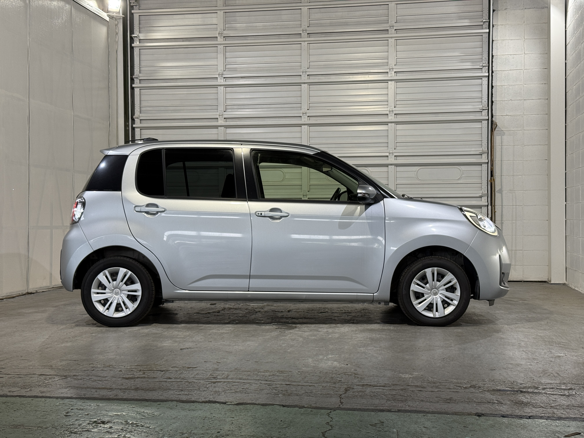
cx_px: 292
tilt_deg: -0.1
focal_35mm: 48
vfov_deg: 30.3
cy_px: 219
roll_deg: -0.1
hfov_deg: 39.7
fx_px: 810
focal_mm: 6.76
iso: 64
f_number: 1.78
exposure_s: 1/60
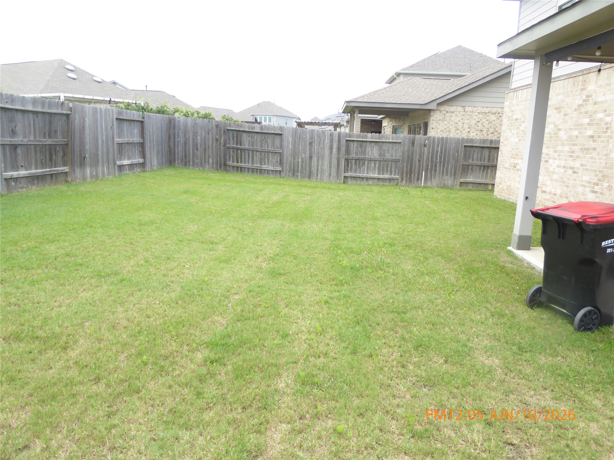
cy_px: 230
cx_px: 307
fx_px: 426
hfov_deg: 71.6
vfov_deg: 56.8
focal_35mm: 24
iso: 100
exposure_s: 1/250
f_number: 3.3
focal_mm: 4.3
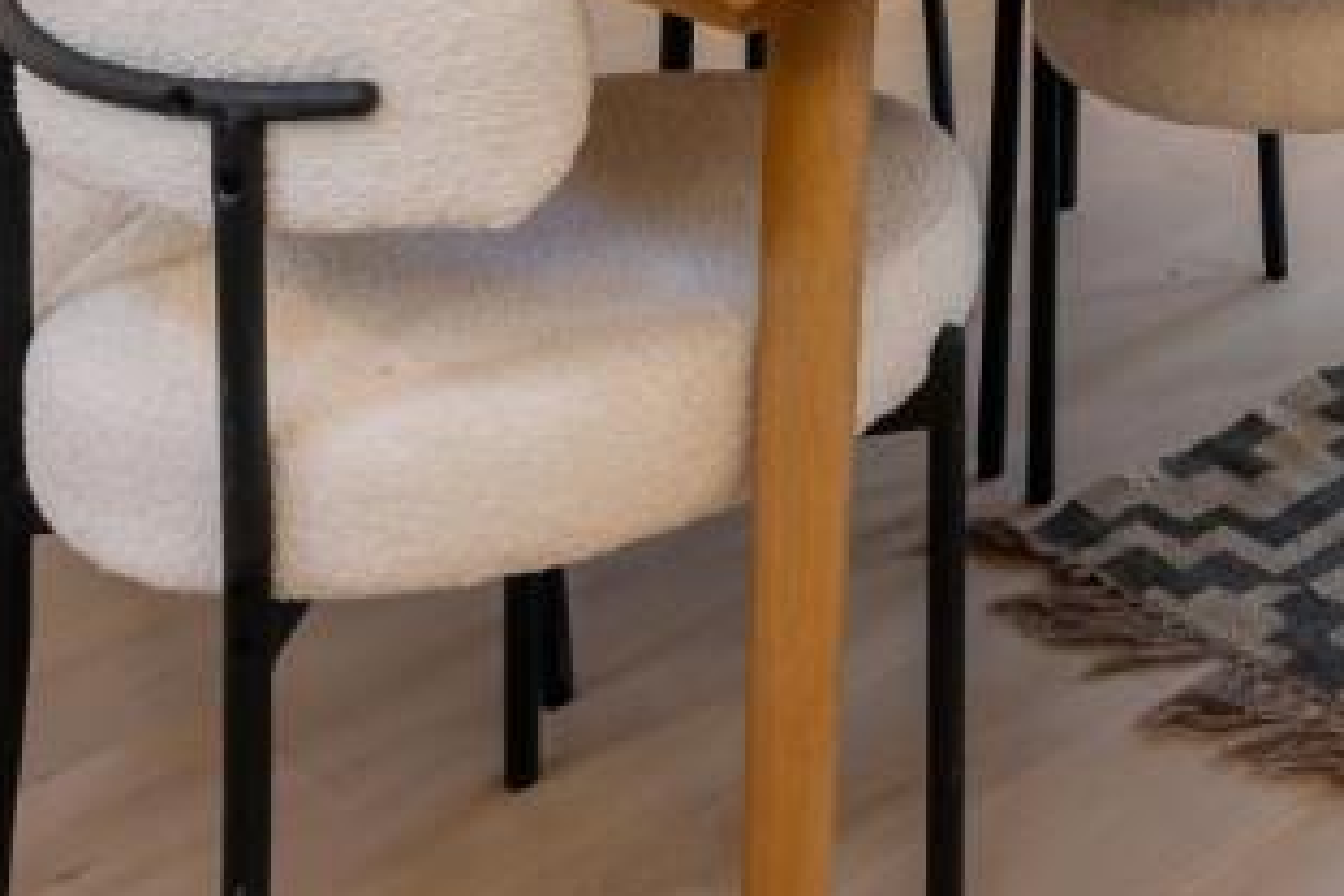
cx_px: 2046
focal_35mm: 79
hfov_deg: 21.3
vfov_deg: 13.7
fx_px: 2964
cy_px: -1068
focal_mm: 16.5
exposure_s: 1/13
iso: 400
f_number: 11
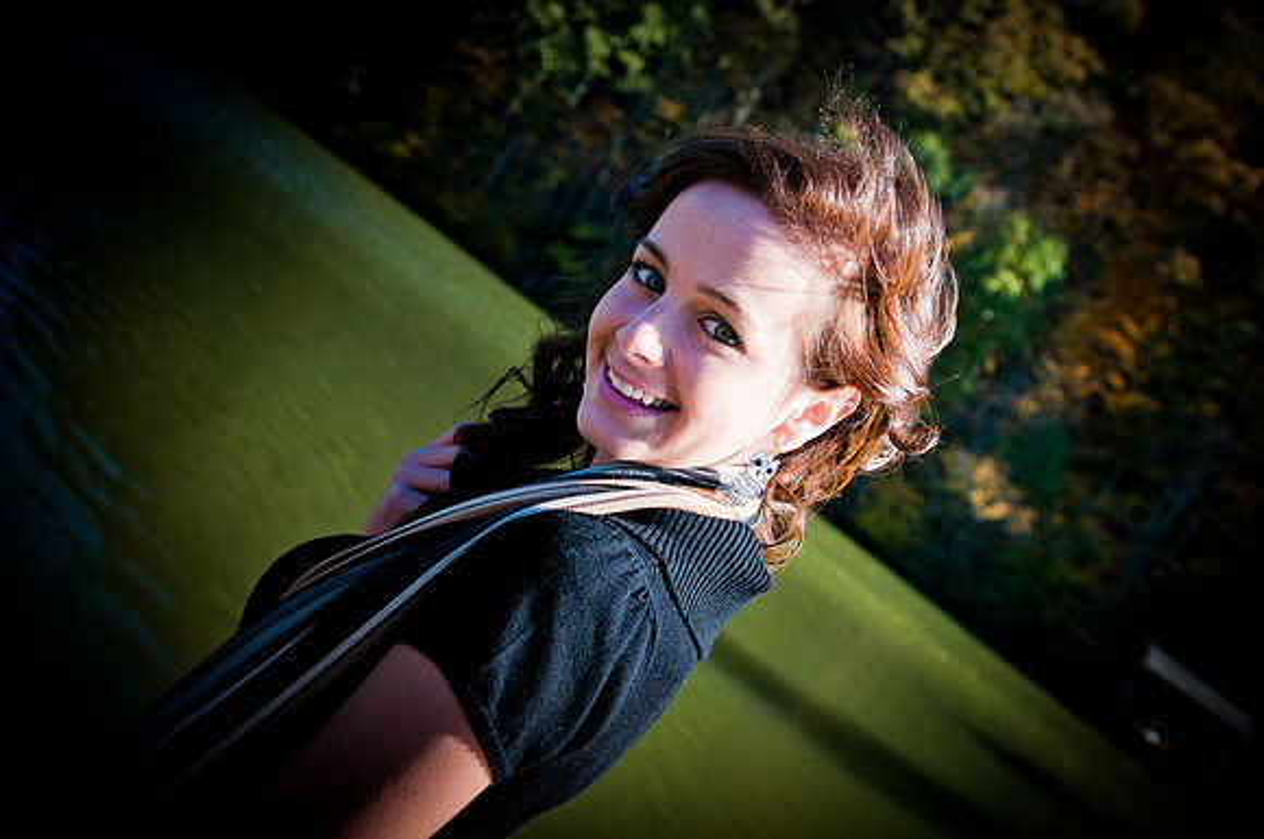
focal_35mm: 44
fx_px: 1525
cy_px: 420
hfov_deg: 45.0
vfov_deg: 30.8
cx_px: 632
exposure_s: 1/1250
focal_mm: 29
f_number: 4
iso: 200
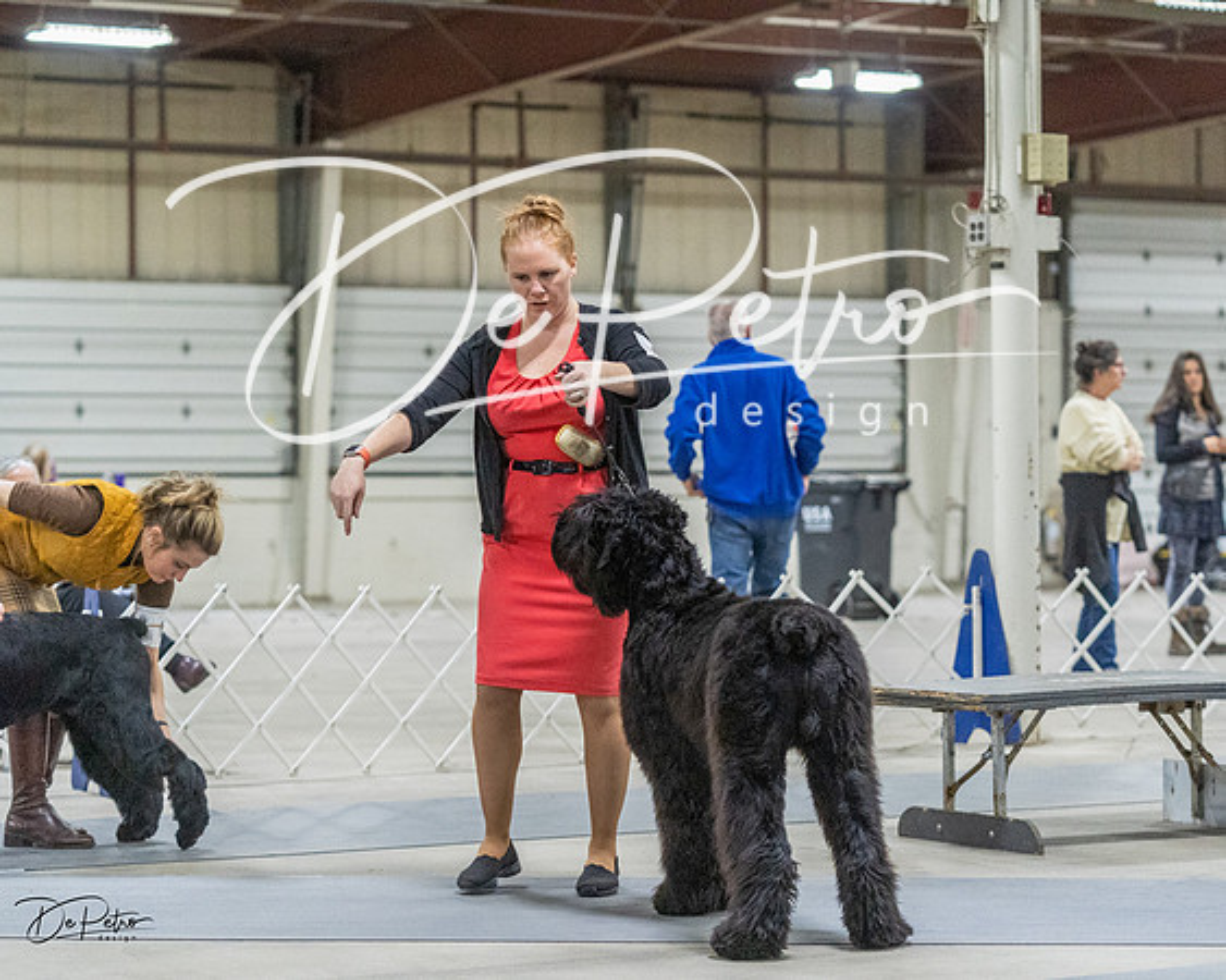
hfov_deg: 19.8
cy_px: 490
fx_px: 3513
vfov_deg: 15.9
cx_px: 613
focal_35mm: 97
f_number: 3.2
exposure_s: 1/320
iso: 6400
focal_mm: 86
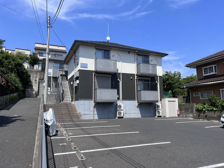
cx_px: 112
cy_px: 84
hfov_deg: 67.3
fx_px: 168
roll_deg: +0.5
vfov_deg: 53.1
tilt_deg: +8.7
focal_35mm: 26
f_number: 1.5
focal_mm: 5.7
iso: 50
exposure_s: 1/4274
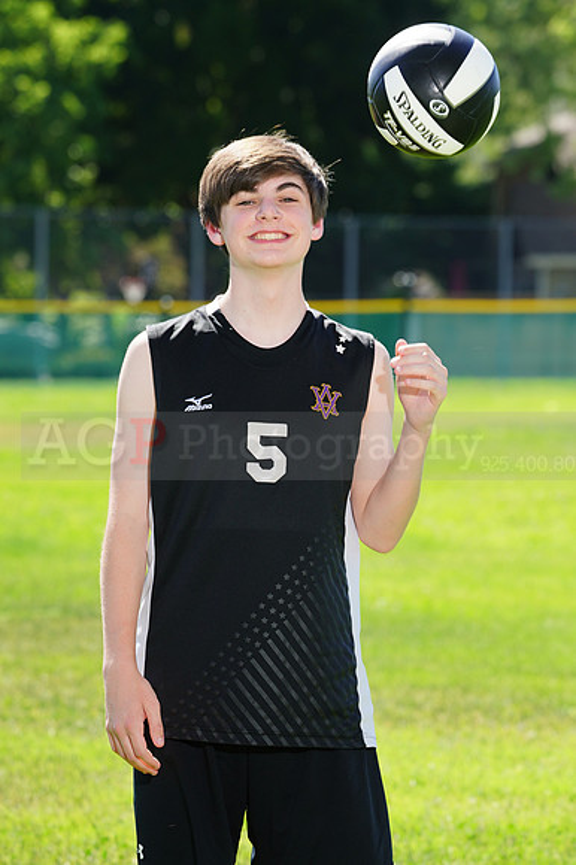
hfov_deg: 5.4
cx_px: 288
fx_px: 6079
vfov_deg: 8.1
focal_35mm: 253
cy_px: 432
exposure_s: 1/200
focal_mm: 253
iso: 200
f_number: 10
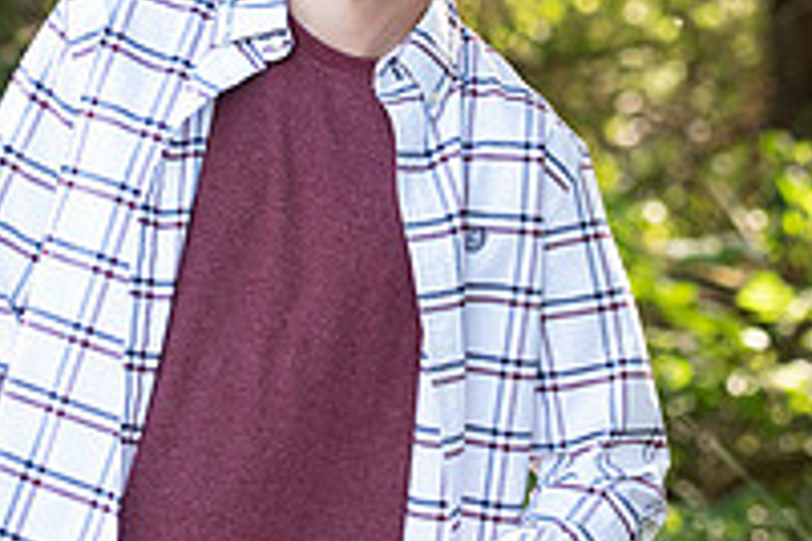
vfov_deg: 5.8
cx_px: 384
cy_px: 123
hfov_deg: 8.7
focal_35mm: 237
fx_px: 5345
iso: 400
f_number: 3.2
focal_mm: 82
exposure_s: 1/250
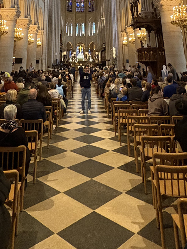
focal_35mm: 35
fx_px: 252
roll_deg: -0.2
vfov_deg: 41.7
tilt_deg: +19.6
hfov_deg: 40.6
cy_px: -26
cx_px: 81
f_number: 2.2
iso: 640
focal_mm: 2.22
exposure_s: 1/60
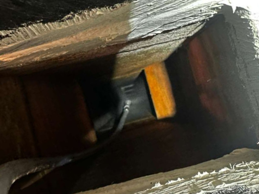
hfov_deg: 61.7
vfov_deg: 48.2
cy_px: 97
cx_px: 130
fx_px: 217
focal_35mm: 29
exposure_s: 1/120
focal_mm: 4.2
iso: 32
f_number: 2.2
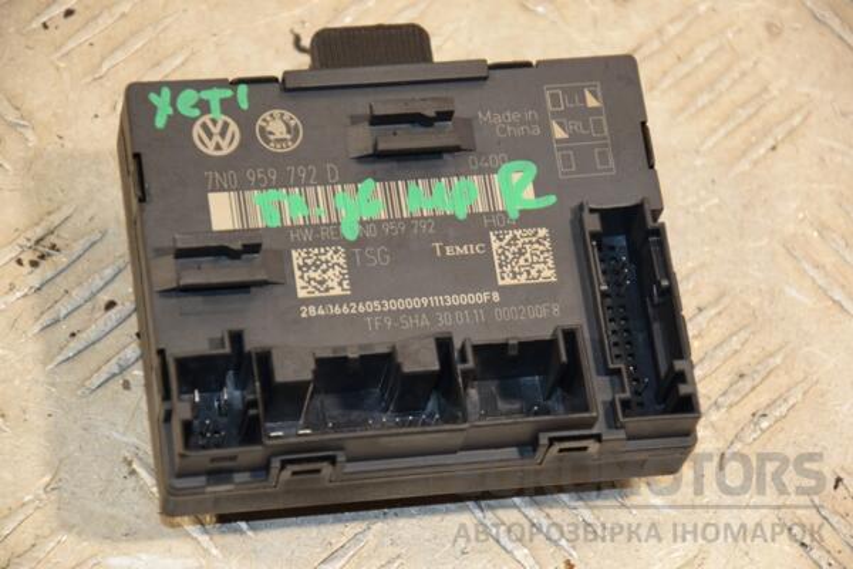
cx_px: 426
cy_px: 284
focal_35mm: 158
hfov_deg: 13.0
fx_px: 3732
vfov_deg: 8.7
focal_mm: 105
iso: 800
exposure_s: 1/125
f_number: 5.6
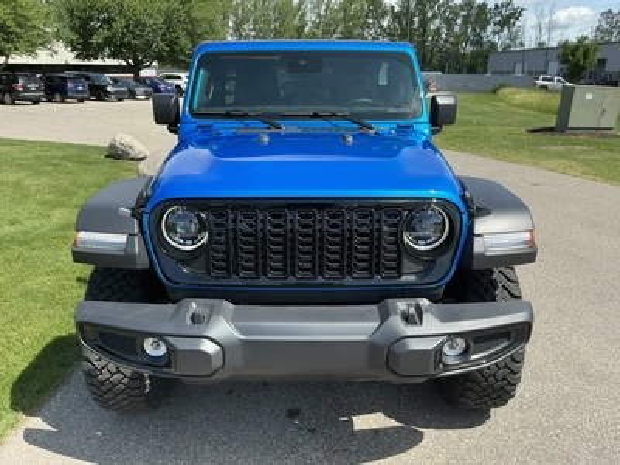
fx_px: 502
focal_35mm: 28
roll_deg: -1.3
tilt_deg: -17.2
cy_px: 232
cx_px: 310
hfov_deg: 63.4
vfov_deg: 49.7
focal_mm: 3
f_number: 1.8
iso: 25
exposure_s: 1/929
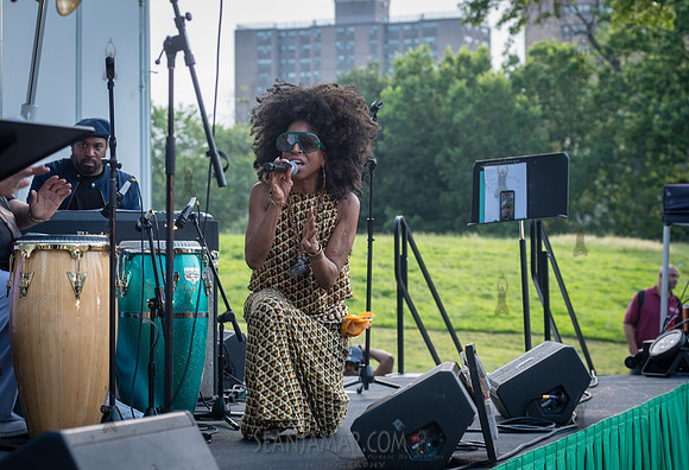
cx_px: 384
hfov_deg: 21.9
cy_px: 229
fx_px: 1779
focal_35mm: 92
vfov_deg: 15.1
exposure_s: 1/125
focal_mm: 80
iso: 200
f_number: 4.5
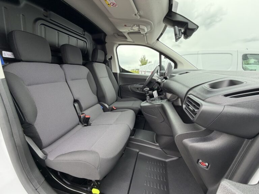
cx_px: 130
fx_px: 105
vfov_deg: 85.7
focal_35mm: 14
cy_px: 97
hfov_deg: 102.1
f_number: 2.2
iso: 100
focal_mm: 2.22
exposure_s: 1/121
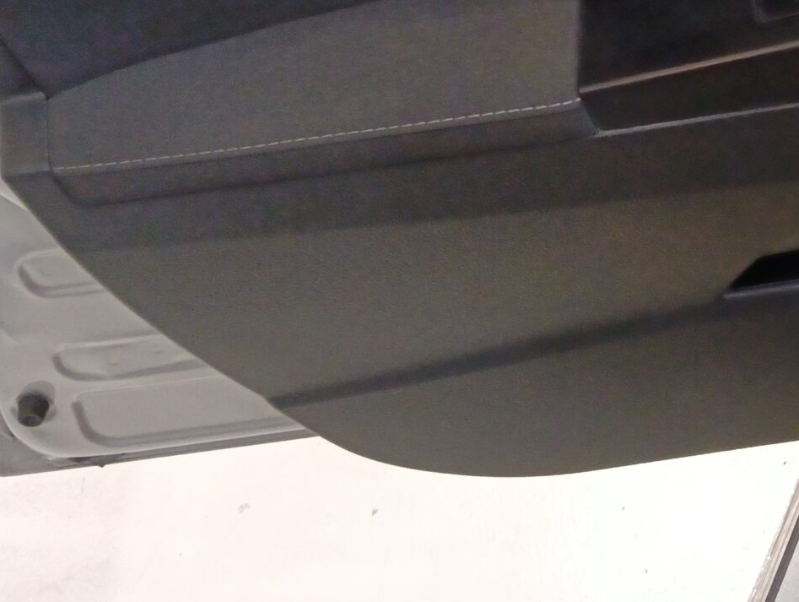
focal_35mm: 73
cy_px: -65
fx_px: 1687
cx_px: 870
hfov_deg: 24.9
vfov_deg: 19.4
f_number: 16
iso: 500
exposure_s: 1/33.3
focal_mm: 3.98
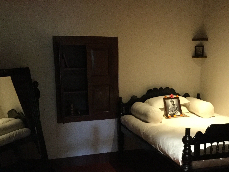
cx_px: 144
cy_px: 106
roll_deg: -1.3
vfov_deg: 30.2
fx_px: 318
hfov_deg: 39.4
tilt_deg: -7.9
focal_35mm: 48
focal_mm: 3.3
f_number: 2.4
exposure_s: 1/17
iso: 320
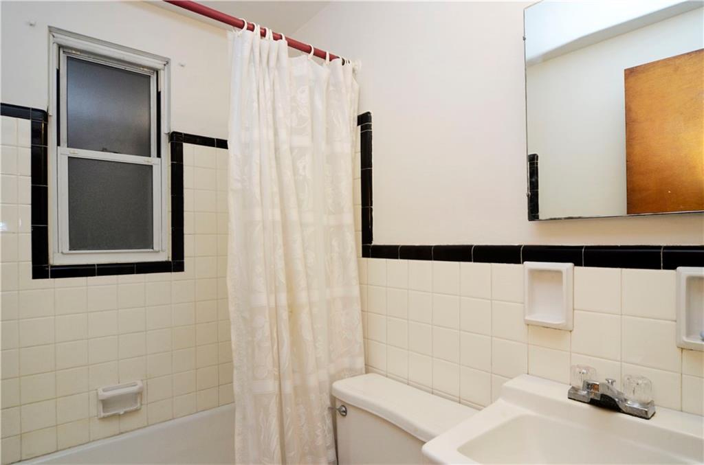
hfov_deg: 90.2
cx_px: 352
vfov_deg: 67.1
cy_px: 232
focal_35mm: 18
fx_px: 351
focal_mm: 12
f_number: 6.3
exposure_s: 1/160
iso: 800
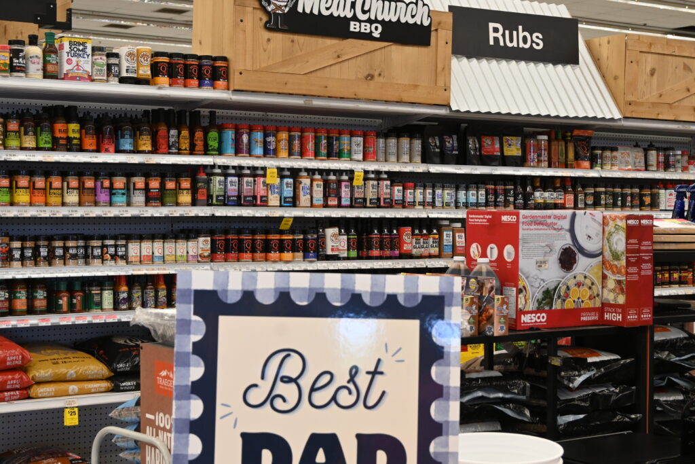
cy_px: 232
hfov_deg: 32.6
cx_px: 348
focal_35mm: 62
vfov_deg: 22.1
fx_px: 1187
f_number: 5.6
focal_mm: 41
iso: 1100
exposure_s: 1/125
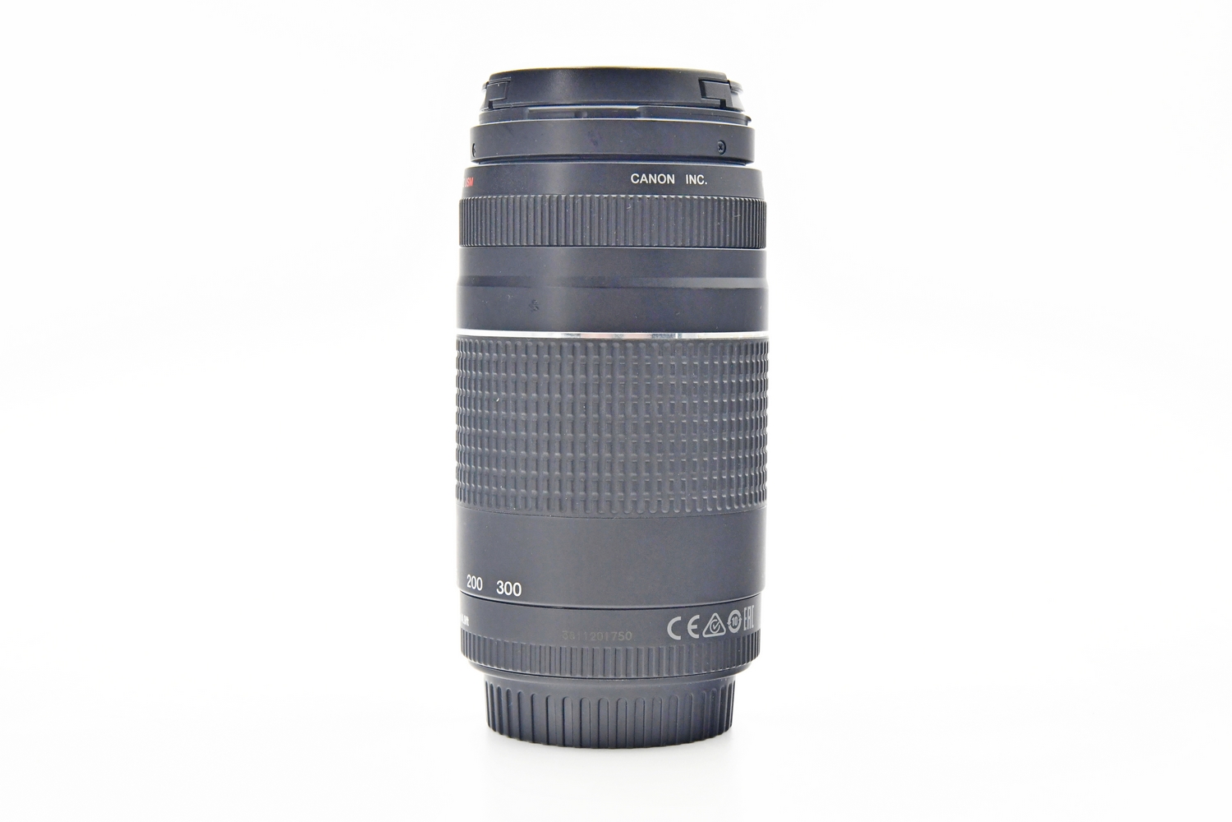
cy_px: 411
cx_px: 616
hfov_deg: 29.2
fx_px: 2361
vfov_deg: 19.7
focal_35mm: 69
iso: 1600
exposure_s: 1/125
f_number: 8
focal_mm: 46
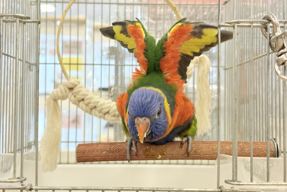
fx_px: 438
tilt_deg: +4.6
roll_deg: +0.0
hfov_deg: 36.2
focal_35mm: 55
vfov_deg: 24.6
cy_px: 86
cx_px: 141
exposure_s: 1/50
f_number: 1.6
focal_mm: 5.96
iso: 50
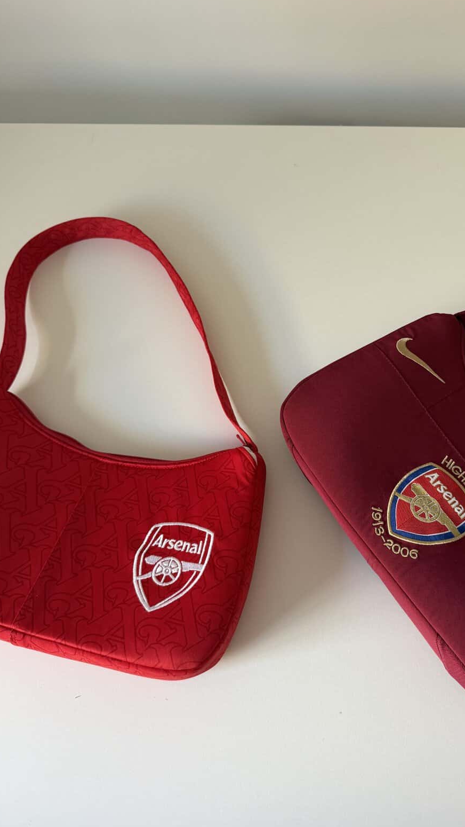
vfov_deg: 69.8
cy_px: 402
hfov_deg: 42.4
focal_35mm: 27
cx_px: 304
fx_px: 591
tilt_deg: -67.7
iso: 200
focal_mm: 6.76
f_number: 1.78
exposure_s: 1/121
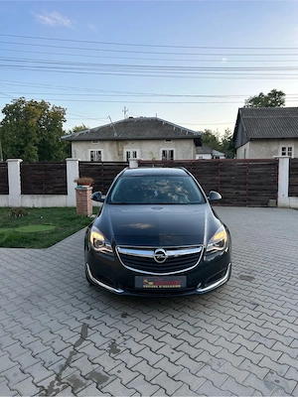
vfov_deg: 67.3
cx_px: 149
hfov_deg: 53.1
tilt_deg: -5.4
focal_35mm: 26
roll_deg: -0.2
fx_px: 298
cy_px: 198
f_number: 1.5
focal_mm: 5.7
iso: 50
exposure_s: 1/758
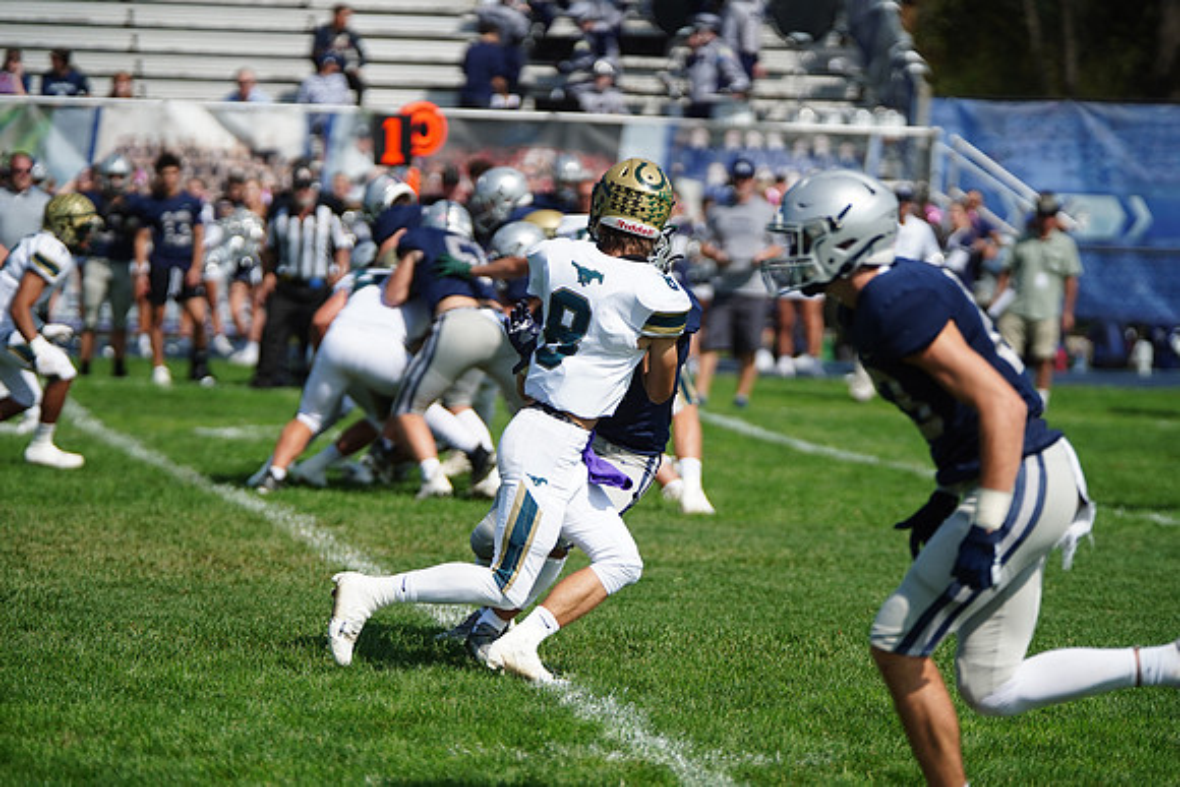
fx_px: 6852
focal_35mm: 209
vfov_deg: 6.6
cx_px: 590
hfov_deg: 9.8
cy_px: 394
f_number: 2.8
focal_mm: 209
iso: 400
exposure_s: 1/8000
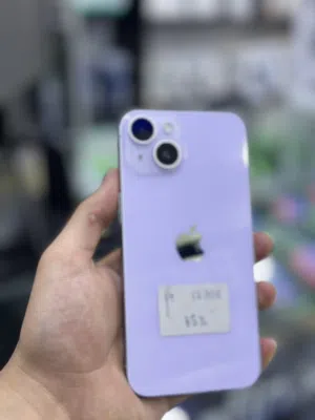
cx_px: 158
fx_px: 582
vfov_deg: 39.7
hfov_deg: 30.3
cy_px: 210
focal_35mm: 48
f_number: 1.78
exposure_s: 1/110
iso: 64
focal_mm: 6.86
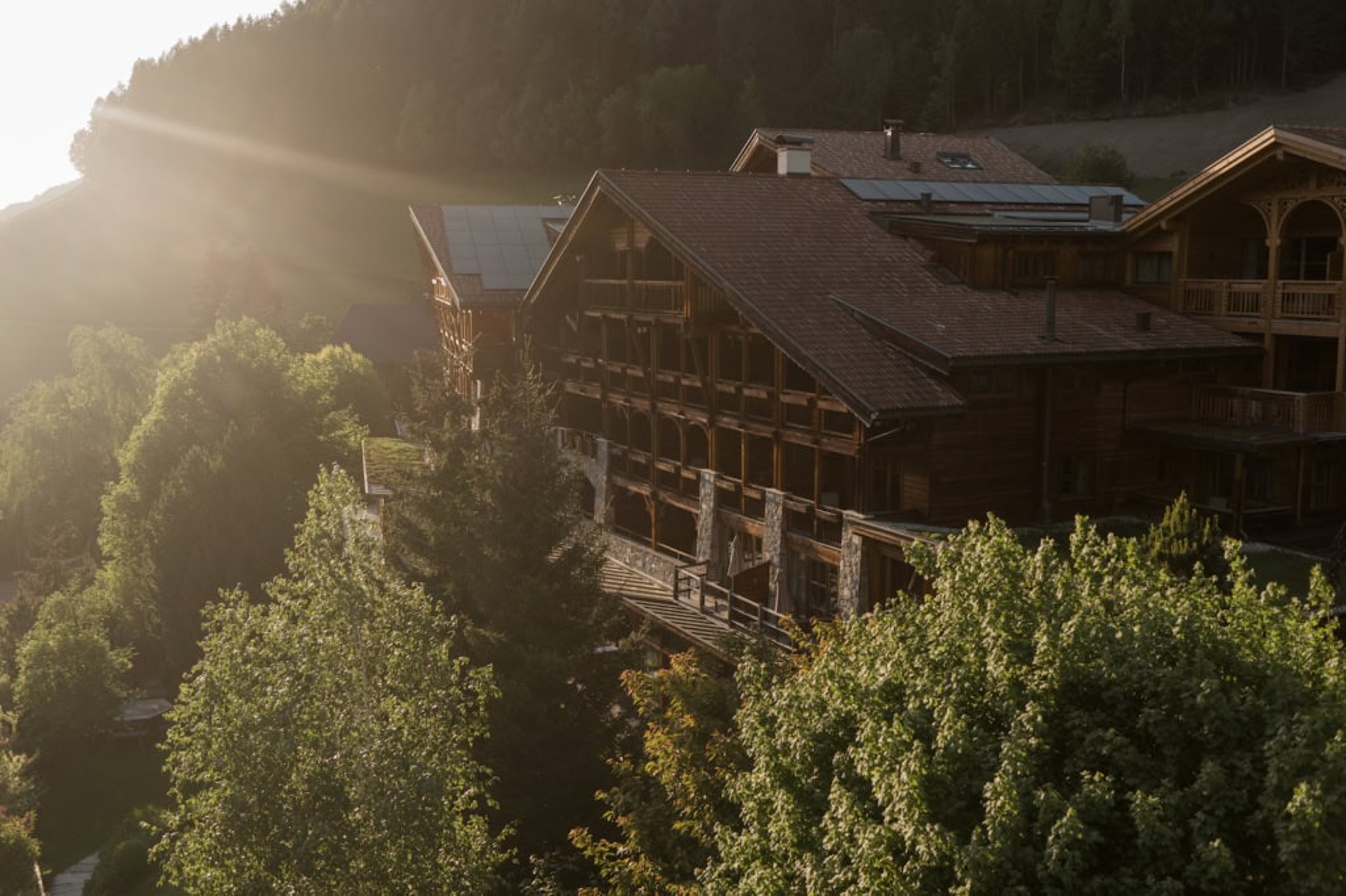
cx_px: 673
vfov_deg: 37.8
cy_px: 448
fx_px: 1308
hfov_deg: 54.4
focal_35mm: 35
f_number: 2.8
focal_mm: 35
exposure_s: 1/100
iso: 100
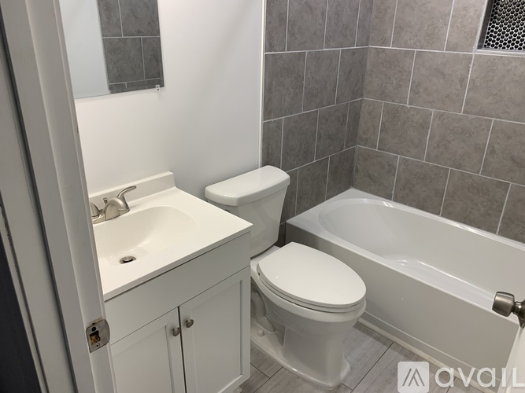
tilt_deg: -19.3
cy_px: 196
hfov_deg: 67.3
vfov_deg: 53.0
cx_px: 262
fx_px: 394
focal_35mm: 26
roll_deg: -2.3
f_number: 1.8
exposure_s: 1/120
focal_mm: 4.25
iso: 64
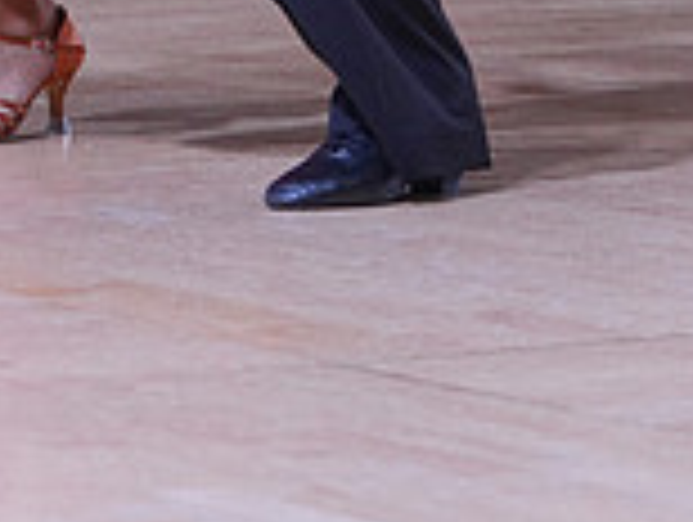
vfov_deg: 3.7
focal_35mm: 398
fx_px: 7980
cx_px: -2
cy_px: -639
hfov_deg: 5.0
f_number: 6.3
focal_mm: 110
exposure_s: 1/400
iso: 2000
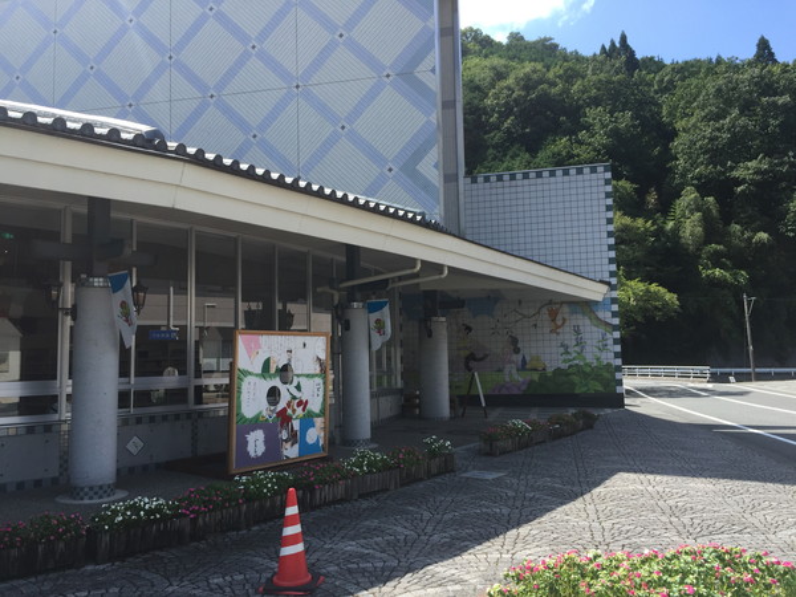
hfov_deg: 61.7
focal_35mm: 29
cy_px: 298
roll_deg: +1.3
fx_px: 667
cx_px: 398
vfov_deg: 48.2
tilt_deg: +3.5
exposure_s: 1/860
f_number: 2.2
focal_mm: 4.15
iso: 32
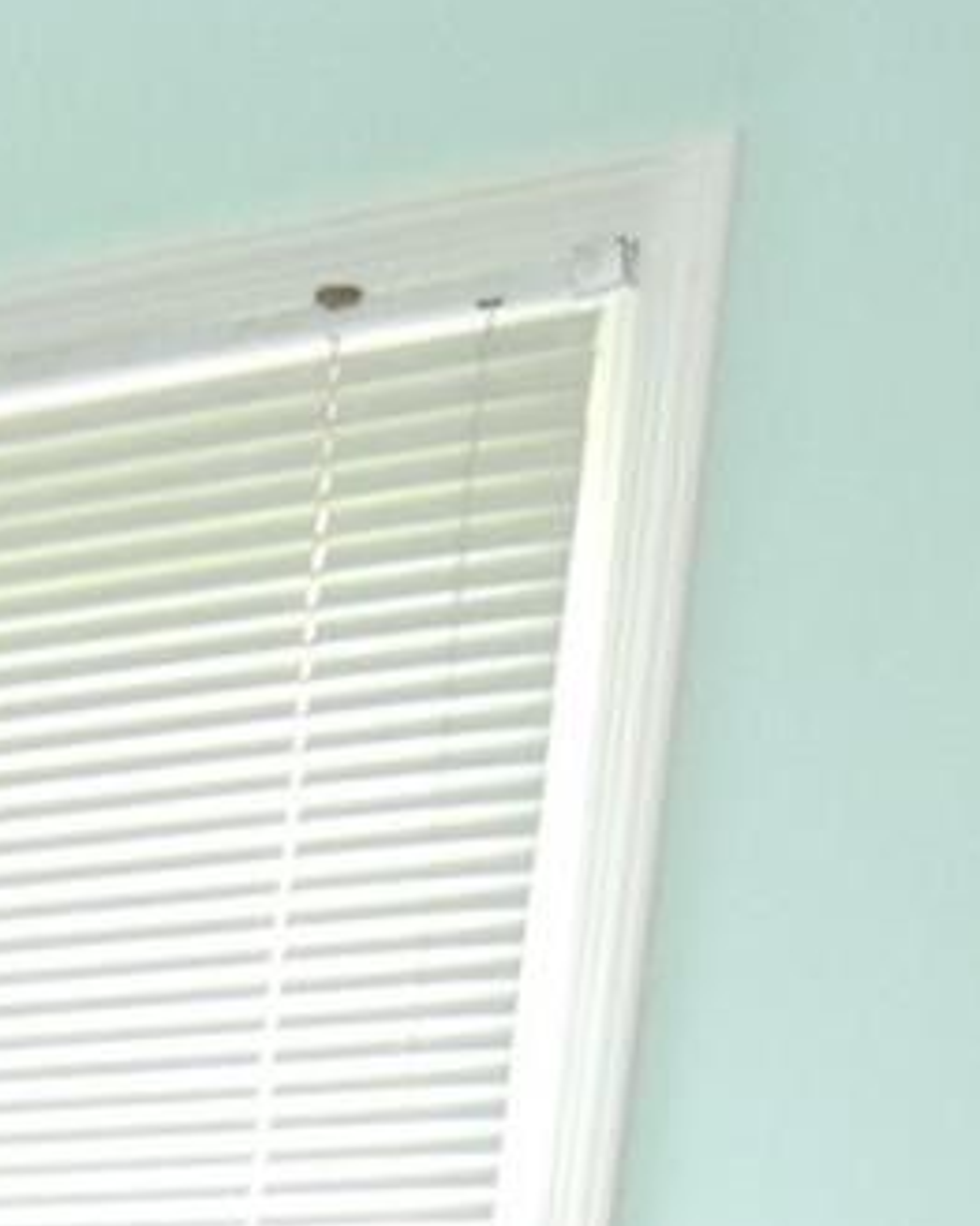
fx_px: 3193
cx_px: -946
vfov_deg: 17.3
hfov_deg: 14.6
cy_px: 2280
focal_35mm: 88
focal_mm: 10
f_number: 3.5
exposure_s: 1/60
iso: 1600
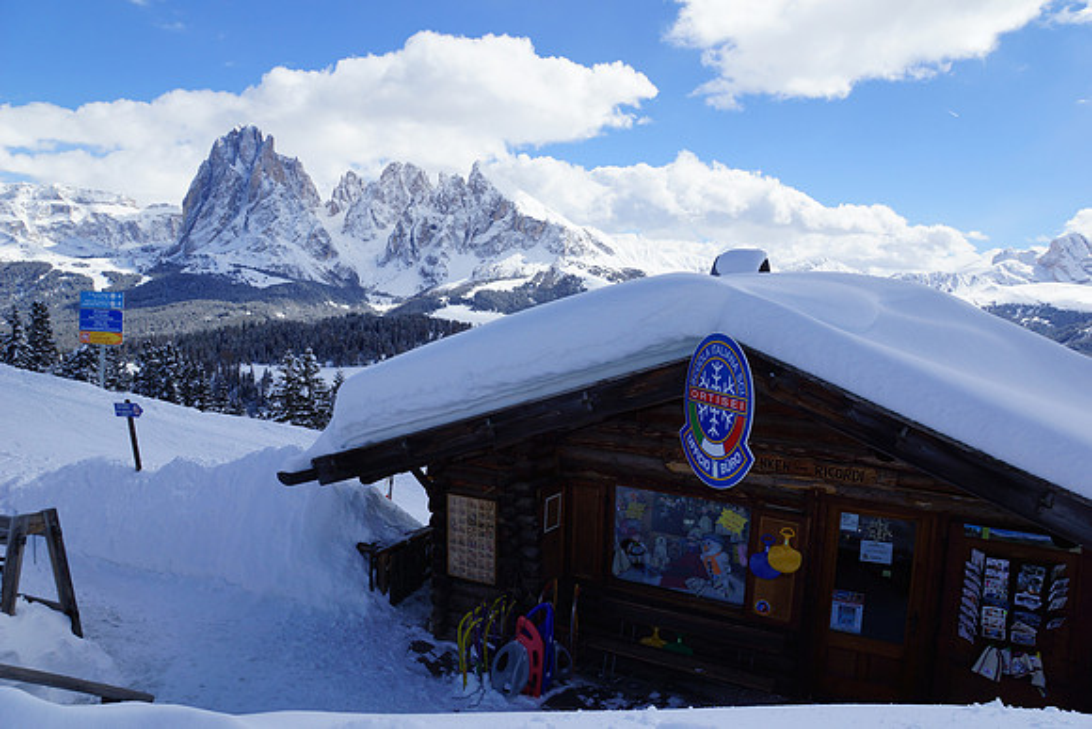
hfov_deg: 73.7
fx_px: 728
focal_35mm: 24
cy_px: 364
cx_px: 546
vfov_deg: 53.2
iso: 100
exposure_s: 1/500
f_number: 8
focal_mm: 16
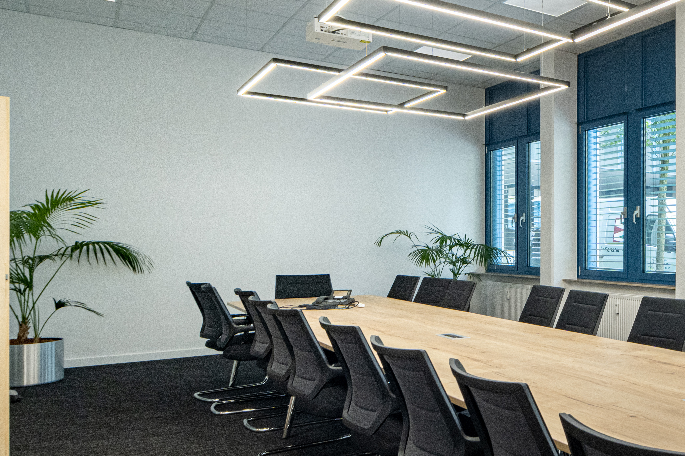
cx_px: 734
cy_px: 270
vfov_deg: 38.7
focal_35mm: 34
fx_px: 647
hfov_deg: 44.3
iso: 500
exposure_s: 1/13
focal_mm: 14
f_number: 13
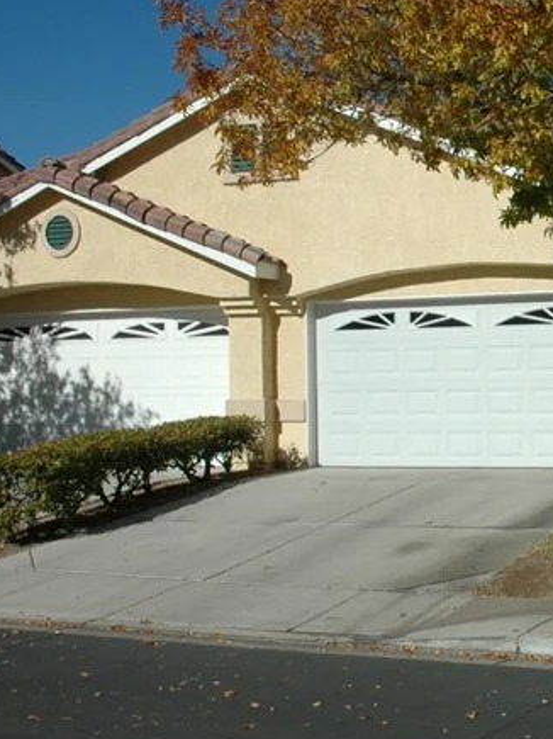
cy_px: 357
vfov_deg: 31.7
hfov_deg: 22.1
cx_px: 668
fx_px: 1300
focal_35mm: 61
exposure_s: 1/500
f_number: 11
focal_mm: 18
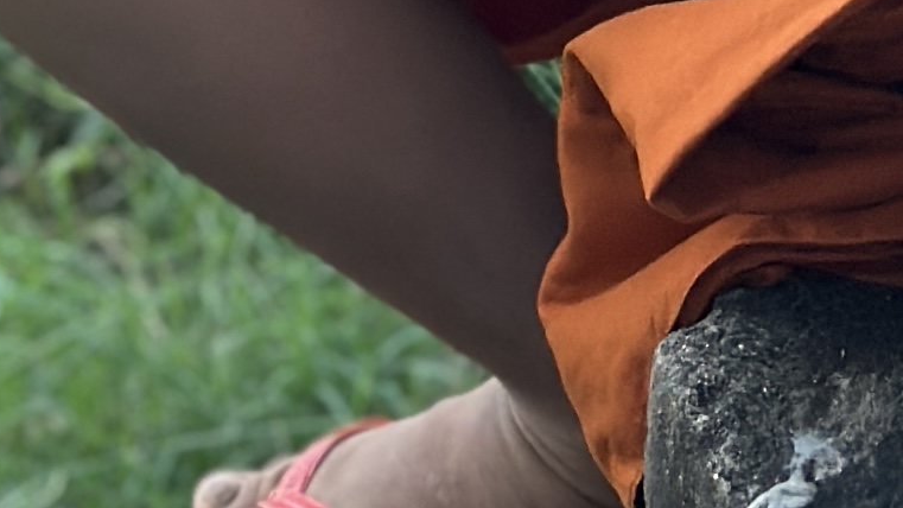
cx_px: 846
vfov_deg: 4.1
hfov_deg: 7.8
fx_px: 6632
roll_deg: -0.4
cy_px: -1485
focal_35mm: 277
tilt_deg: -20.0
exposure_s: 1/270
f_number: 1.78
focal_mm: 6.86
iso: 80
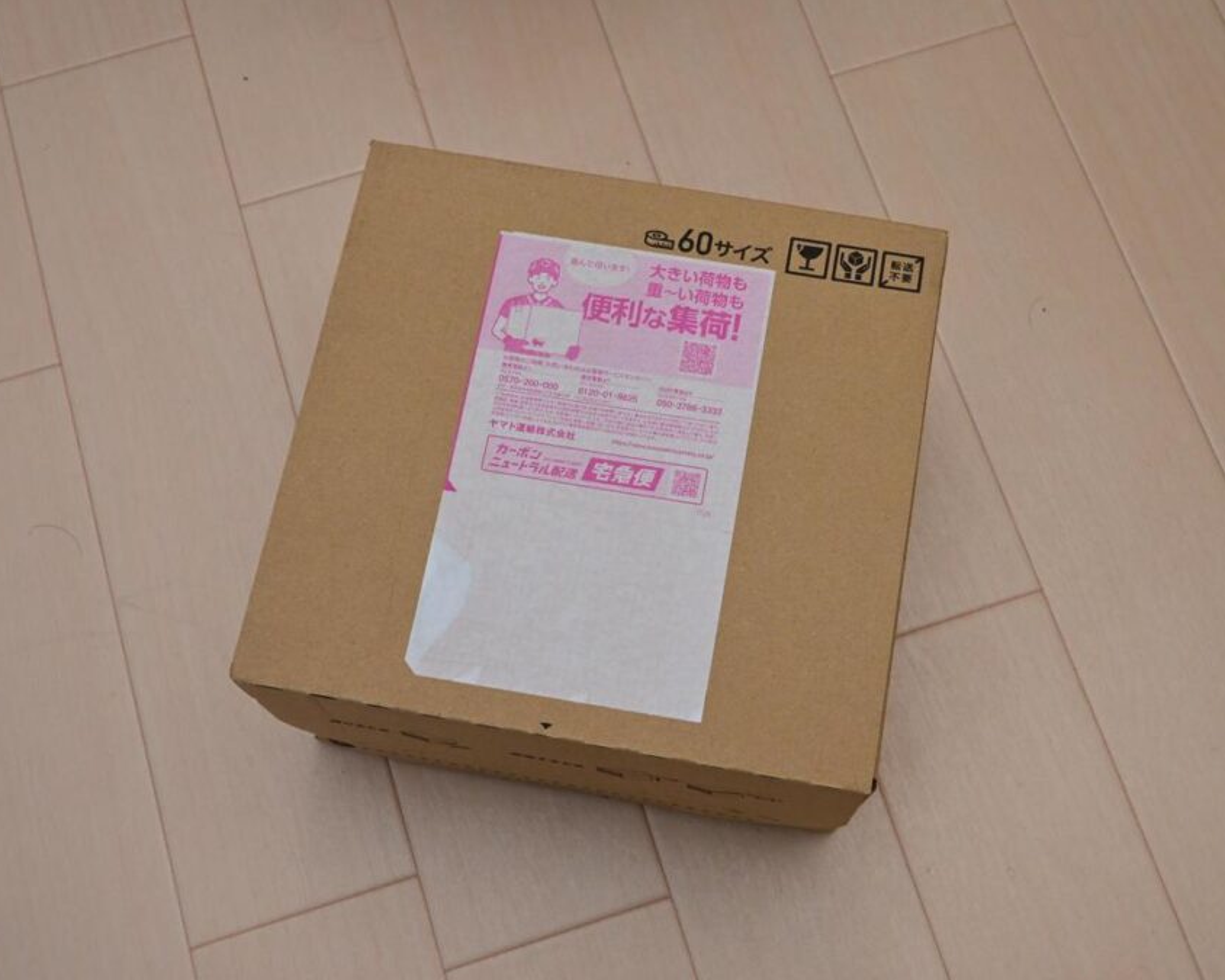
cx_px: 655
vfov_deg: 36.5
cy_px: 489
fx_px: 1486
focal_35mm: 41
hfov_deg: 44.8
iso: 800
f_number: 8
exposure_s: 1/60
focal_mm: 24
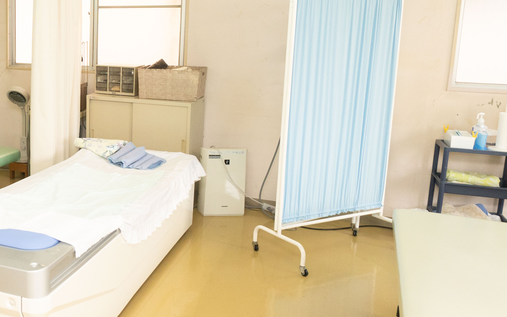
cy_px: 112
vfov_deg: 33.2
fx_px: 527
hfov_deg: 46.7
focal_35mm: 38
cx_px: 59
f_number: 2.8
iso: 1000
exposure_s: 1/250
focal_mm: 11
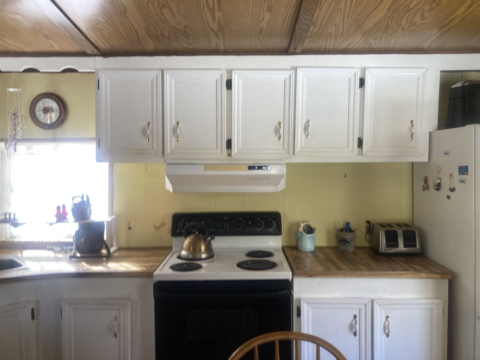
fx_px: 388
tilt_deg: -1.7
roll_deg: -1.4
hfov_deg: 63.4
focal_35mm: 28
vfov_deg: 49.7
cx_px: 240
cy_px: 180
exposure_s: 1/95
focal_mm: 3.99
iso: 80
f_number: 1.8
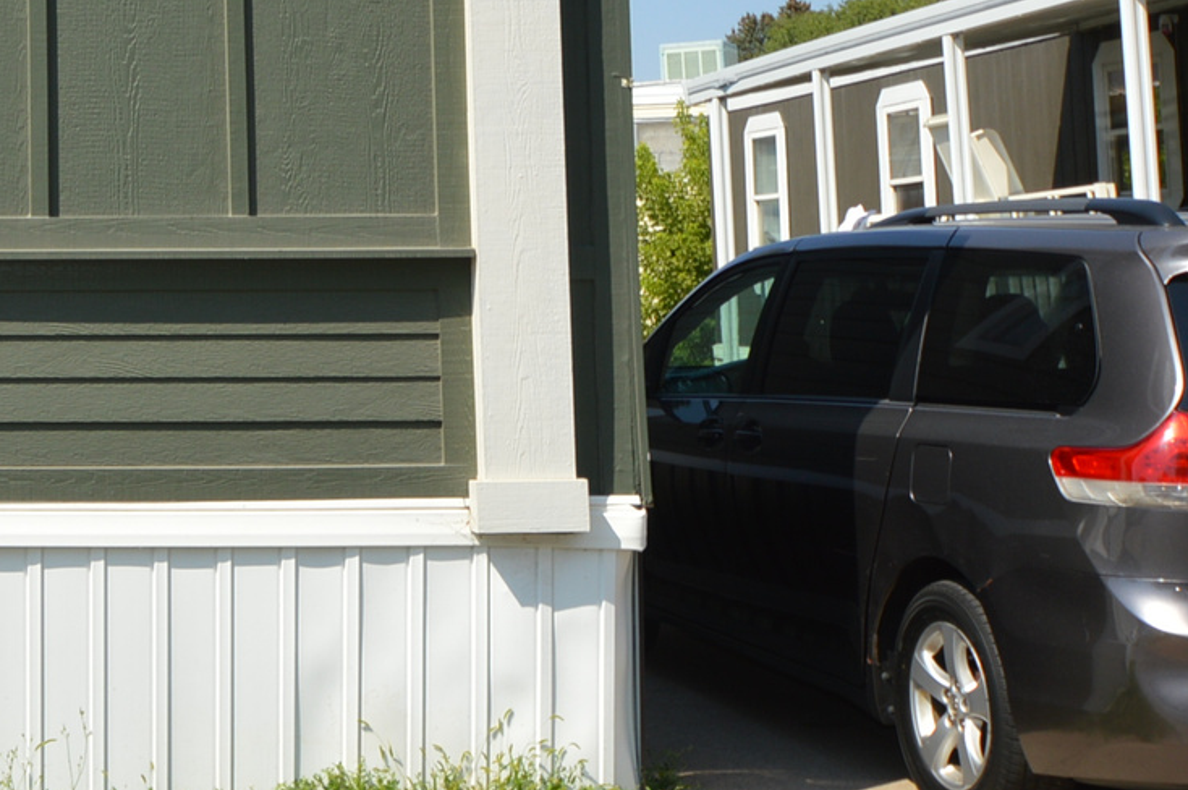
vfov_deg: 19.8
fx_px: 2209
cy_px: 39
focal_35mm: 67
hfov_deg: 27.2
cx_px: -170
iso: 100
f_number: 9
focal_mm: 16
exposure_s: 1/200
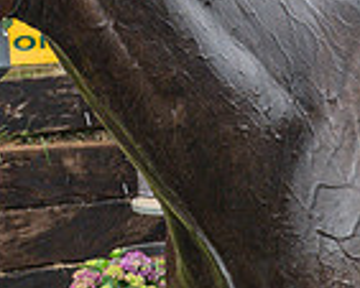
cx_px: 186
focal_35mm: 162
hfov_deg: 11.9
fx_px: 1727
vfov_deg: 9.5
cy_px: 28
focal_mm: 24
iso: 400
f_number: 8
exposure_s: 1/160
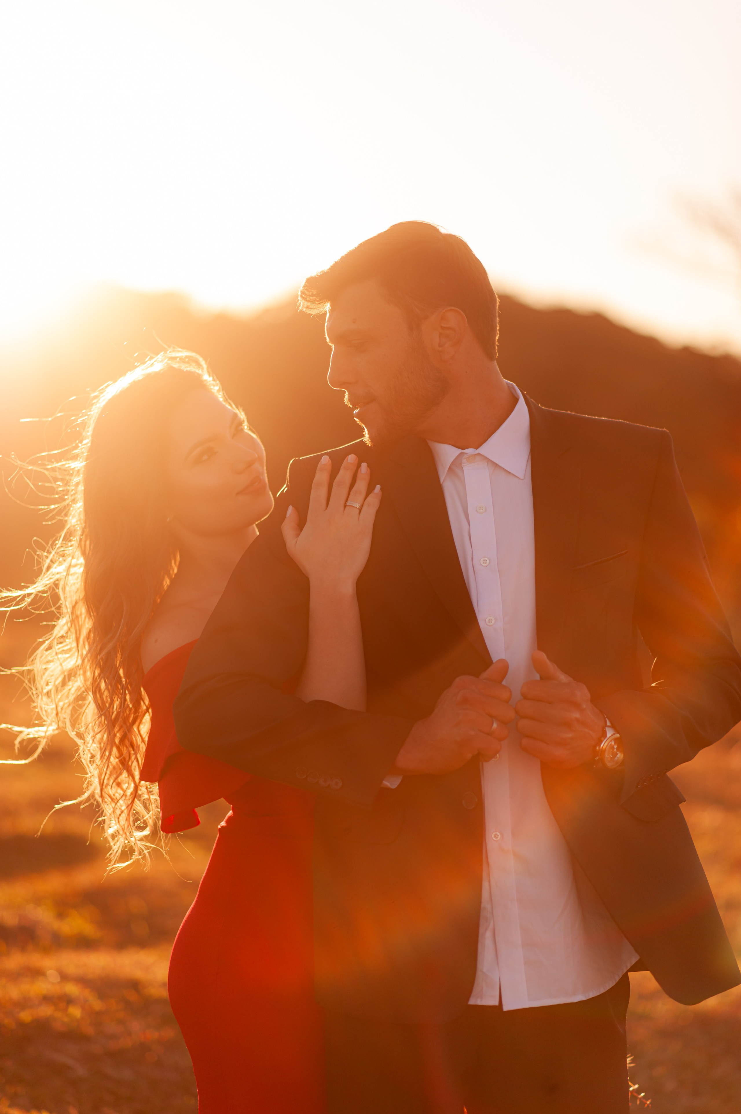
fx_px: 2627
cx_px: 370
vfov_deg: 23.9
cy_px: 557
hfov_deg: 16.1
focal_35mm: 85
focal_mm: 85
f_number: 1.8
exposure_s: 1/6400
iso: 160
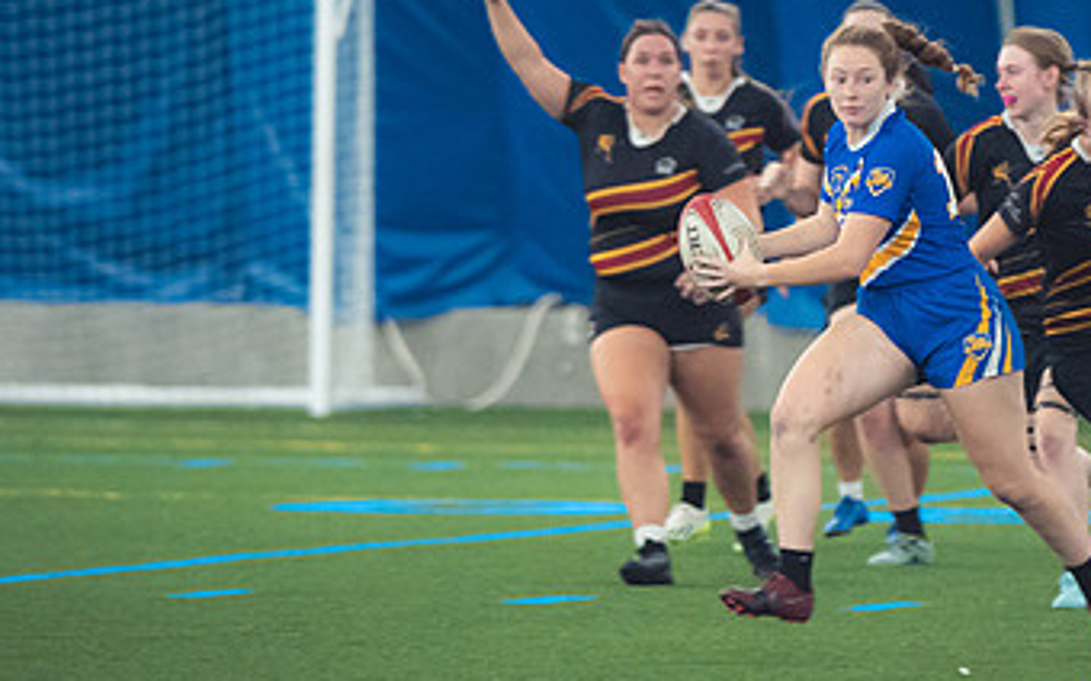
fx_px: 15511
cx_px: 850
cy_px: 292
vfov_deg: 2.5
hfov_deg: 4.0
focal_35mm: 522
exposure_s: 1/320
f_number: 2.8
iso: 4000
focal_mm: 200
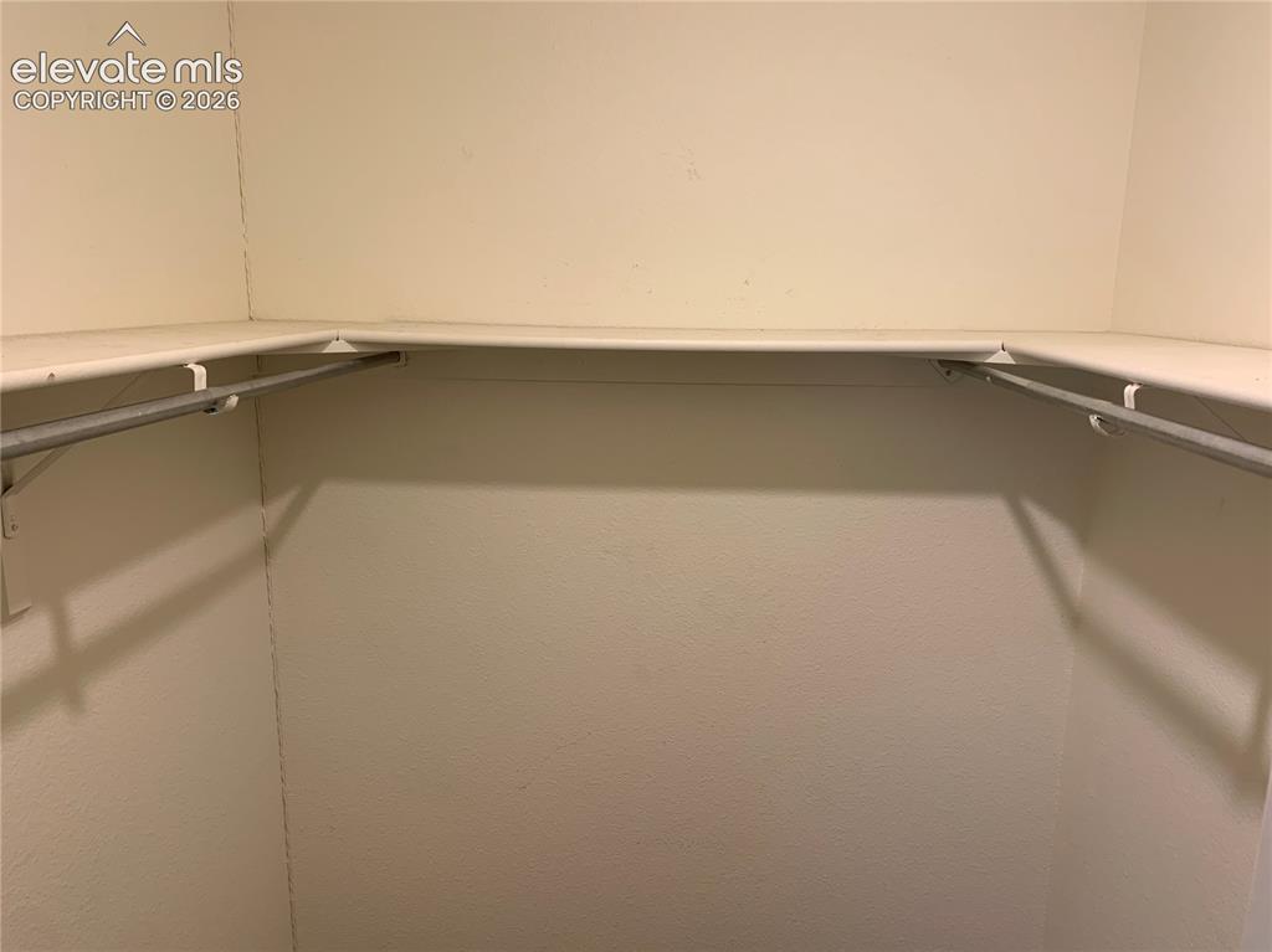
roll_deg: -1.4
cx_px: 636
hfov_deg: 67.3
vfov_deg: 53.0
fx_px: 955
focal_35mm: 26
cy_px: 476
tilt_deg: -11.1
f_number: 1.8
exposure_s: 1/60
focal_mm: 4.25
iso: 50
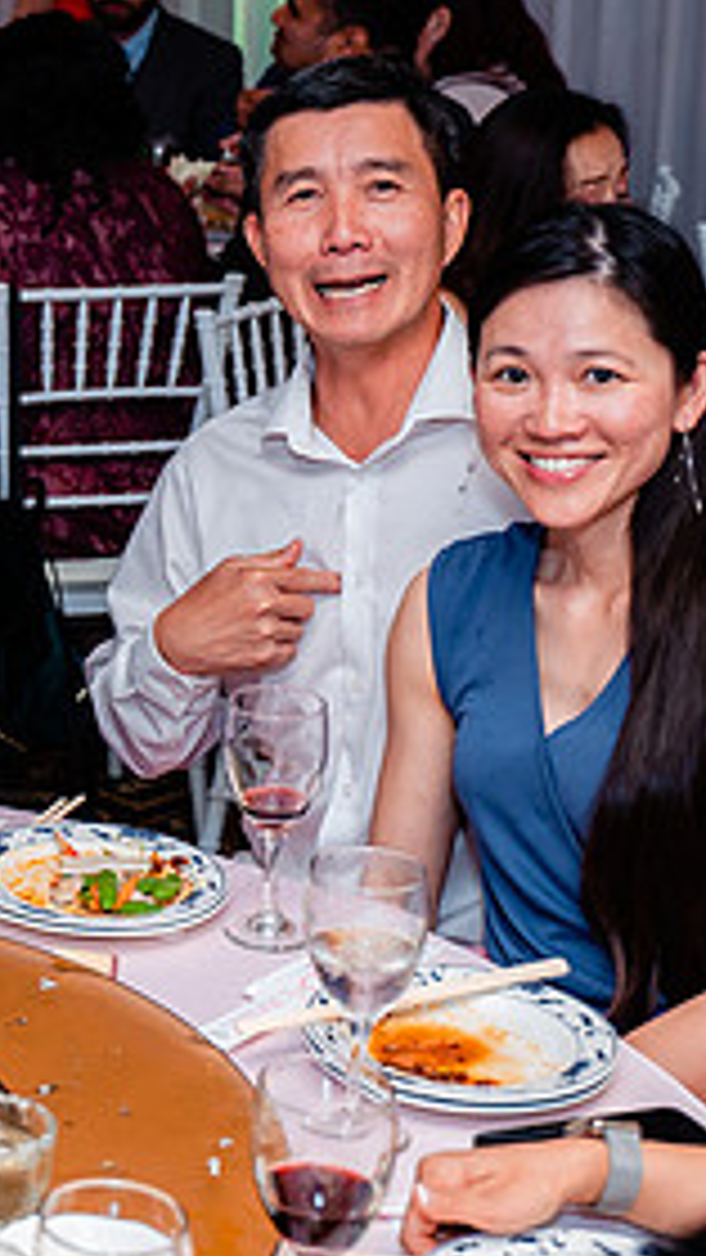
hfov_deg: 13.5
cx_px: -478
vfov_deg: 25.8
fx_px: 2728
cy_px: 455
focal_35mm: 82
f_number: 3.5
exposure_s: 1/160
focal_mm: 33
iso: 640
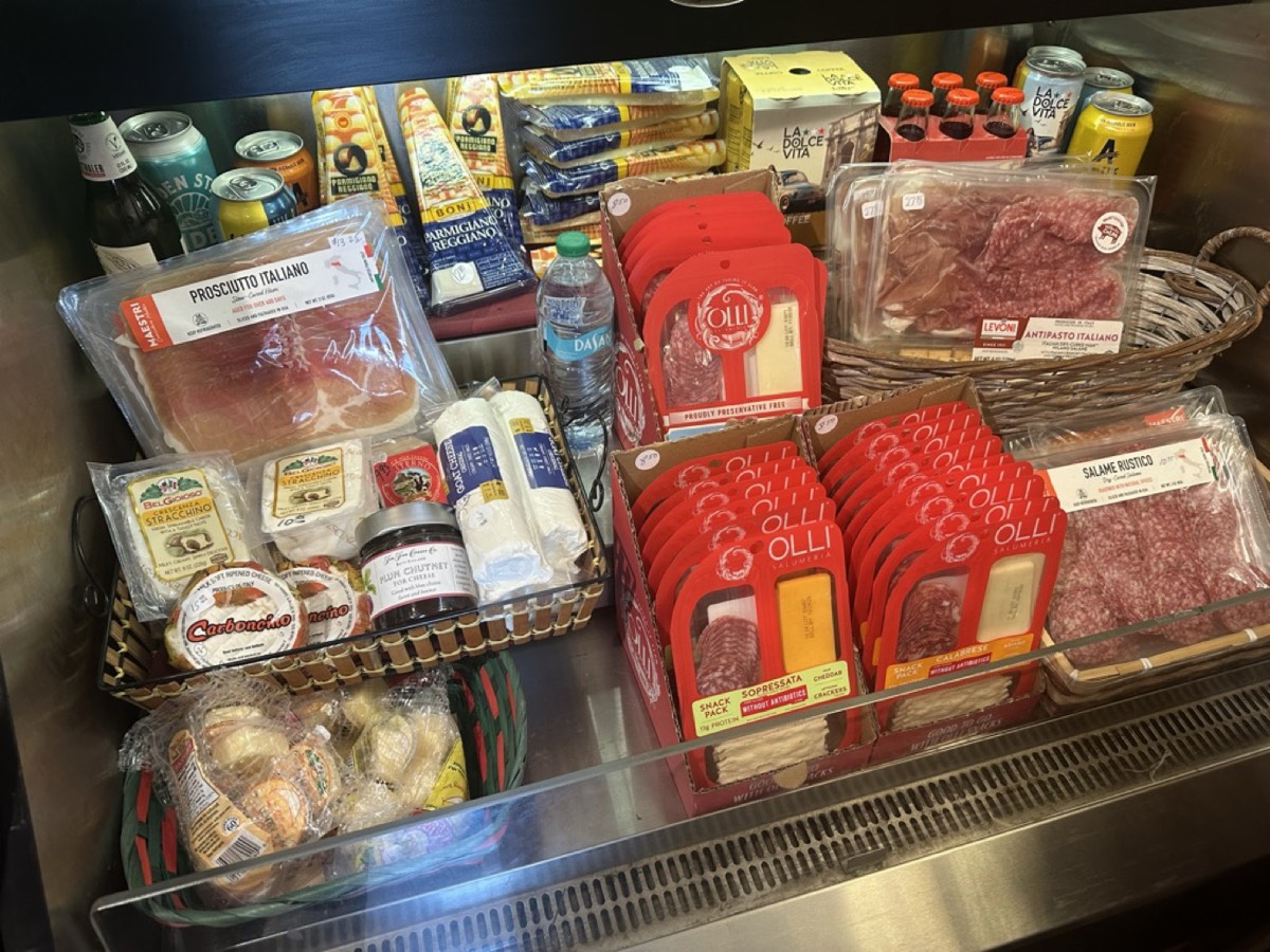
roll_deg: +0.0
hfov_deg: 71.6
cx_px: 635
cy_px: 476
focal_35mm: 24
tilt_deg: -43.8
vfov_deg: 56.8
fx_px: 881
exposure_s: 1/60
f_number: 1.78
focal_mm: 6.86
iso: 200
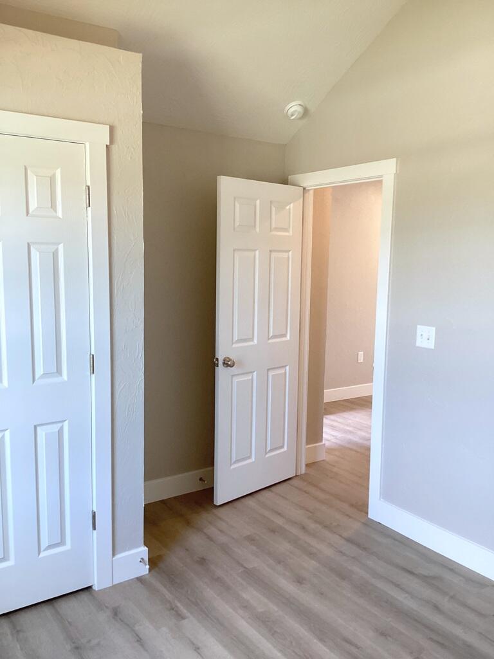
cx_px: 247
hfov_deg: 45.4
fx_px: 590
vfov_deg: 58.4
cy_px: 330
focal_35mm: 31
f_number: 2.4
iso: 80
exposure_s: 1/60
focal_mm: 3.3
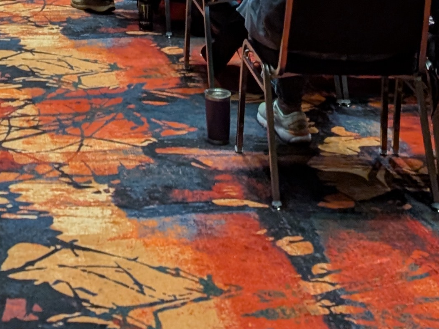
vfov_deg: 14.1
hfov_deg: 19.7
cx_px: -100
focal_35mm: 93
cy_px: -266
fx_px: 1180
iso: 316
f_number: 1.68
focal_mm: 6.9
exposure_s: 1/40
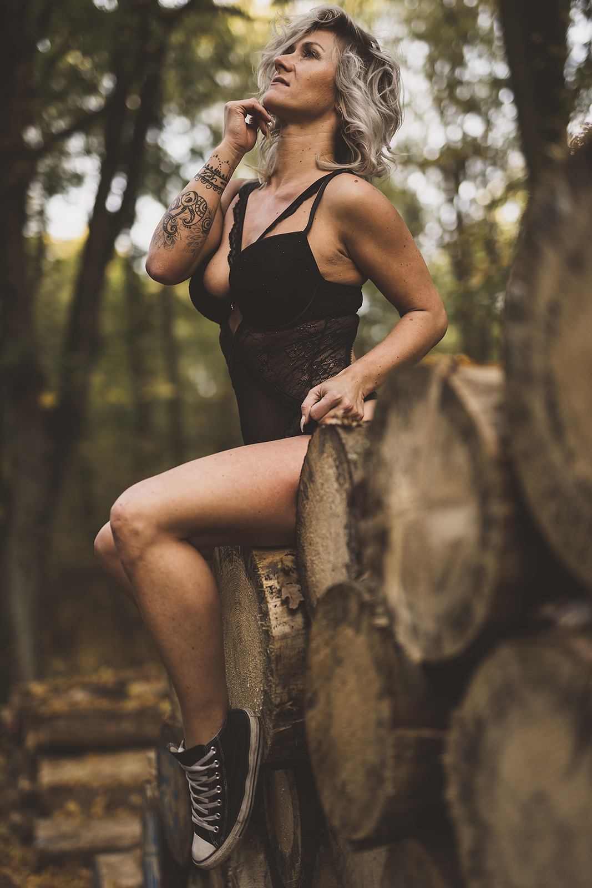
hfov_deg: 27.0
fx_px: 1233
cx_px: 296
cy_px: 444
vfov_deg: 39.6
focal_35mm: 50
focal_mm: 50
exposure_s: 1/400
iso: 200
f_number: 1.4
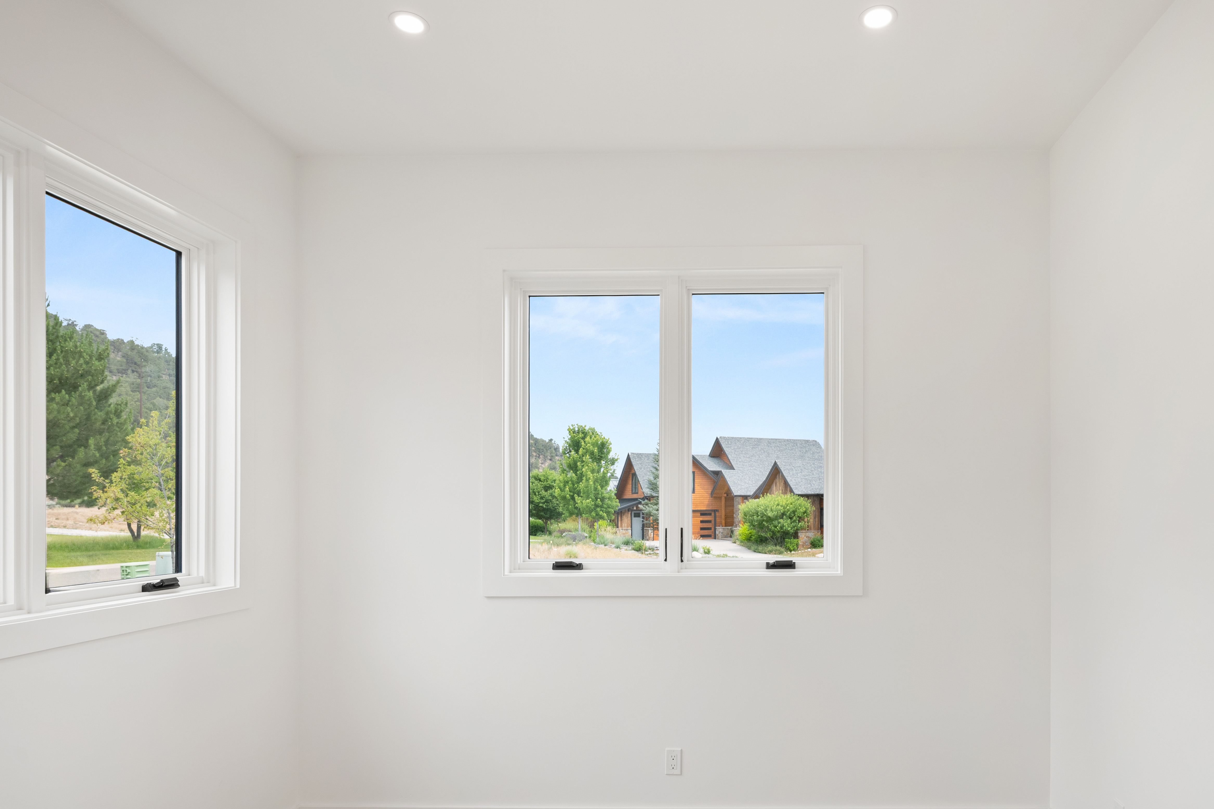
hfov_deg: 77.8
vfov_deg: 56.7
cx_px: 719
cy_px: 494
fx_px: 742
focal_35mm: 22
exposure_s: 1/30
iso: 500
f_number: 7.1
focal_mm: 17
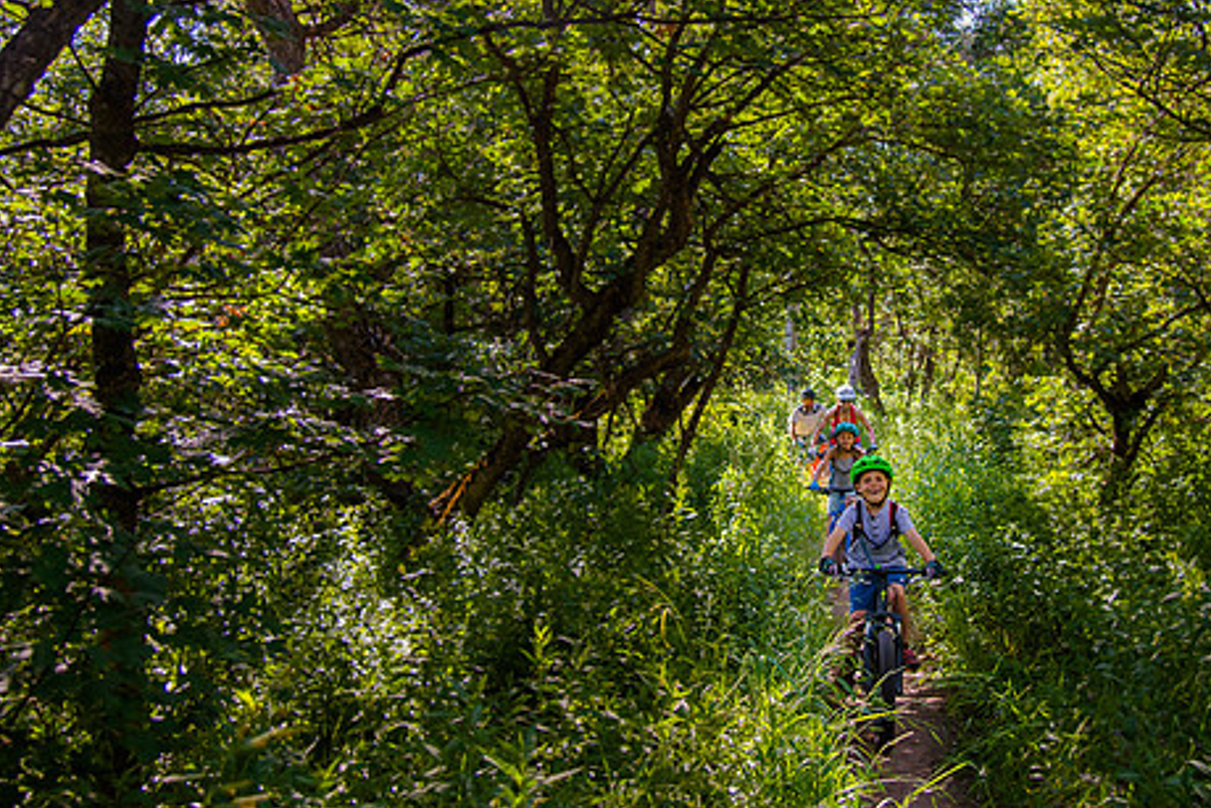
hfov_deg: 44.9
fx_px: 1447
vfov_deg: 31.1
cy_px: 320
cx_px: 785
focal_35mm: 43
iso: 500
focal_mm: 32
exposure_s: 1/320
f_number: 4
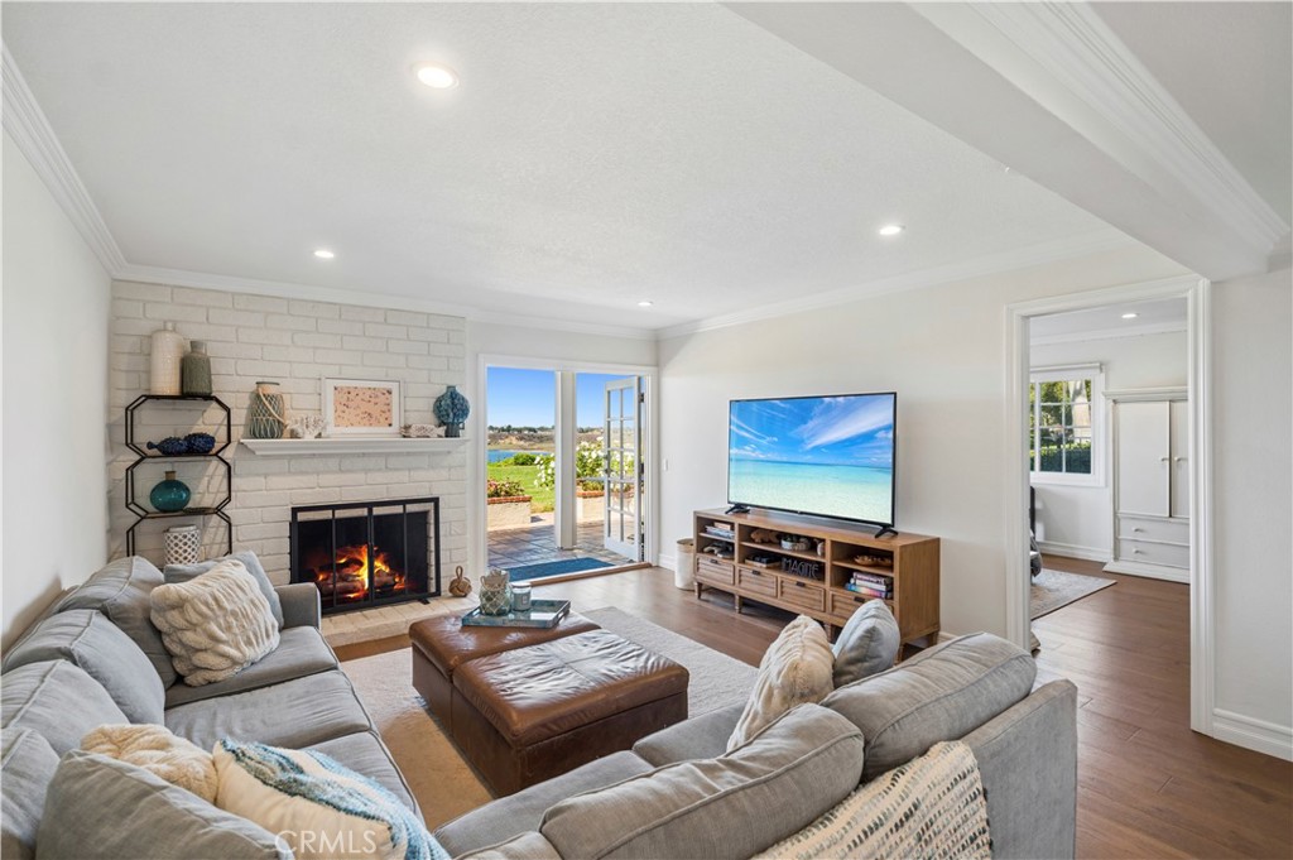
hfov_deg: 96.8
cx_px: 646
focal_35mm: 16
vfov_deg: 73.7
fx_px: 574
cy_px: 430
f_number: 8
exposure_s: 1/25
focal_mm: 16
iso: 80
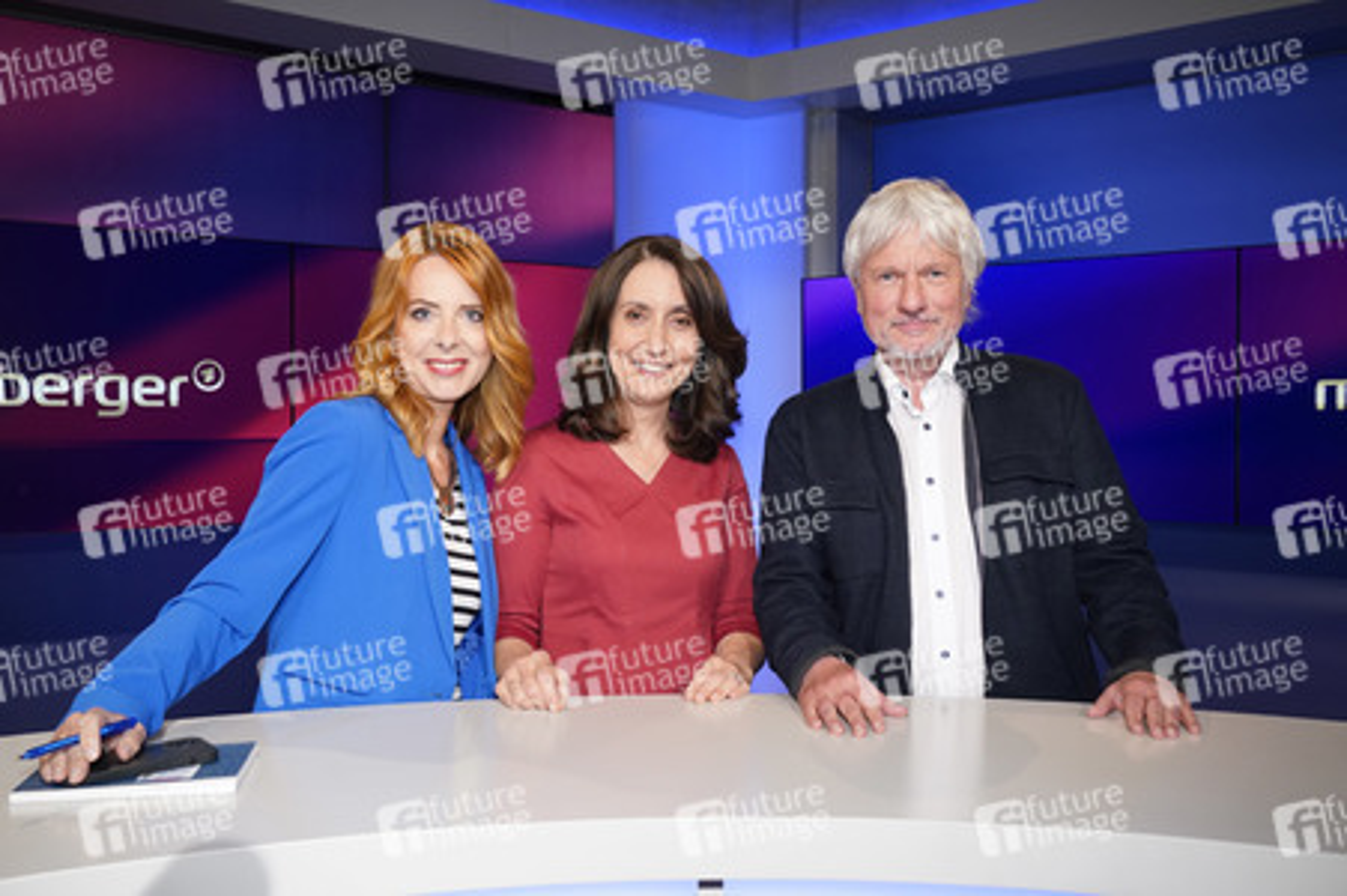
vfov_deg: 42.3
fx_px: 1159
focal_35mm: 31
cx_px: 674
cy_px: 448
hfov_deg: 60.3
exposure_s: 1/160
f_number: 5
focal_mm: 31
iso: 2500
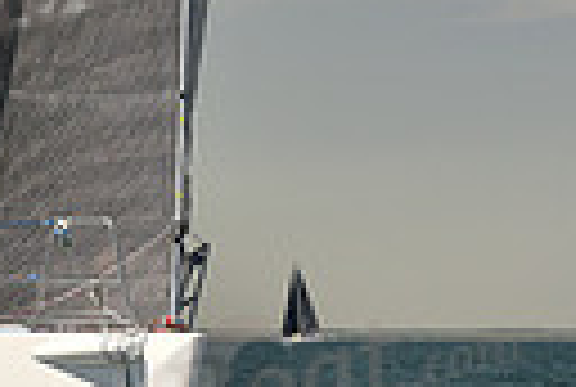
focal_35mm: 407
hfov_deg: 5.0
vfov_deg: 3.4
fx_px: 6527
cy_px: 241
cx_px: -342
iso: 250
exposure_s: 1/800
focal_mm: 90
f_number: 5.6
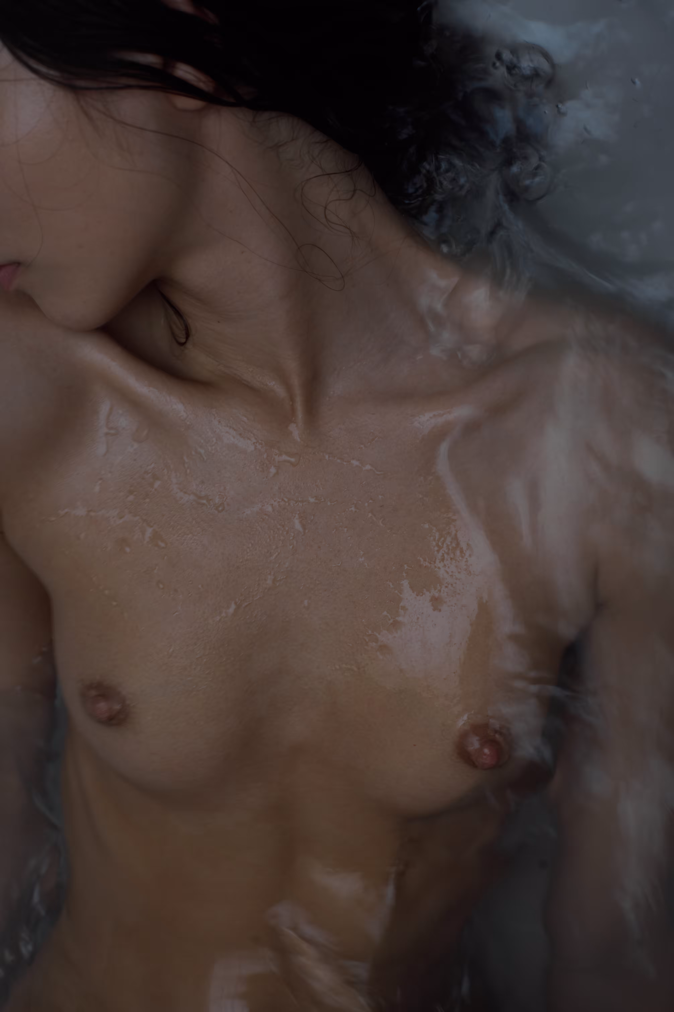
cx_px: 337
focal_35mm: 50
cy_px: 506
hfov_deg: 27.0
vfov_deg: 39.6
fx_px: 1406
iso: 160
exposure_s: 1/25
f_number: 7.1
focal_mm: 50
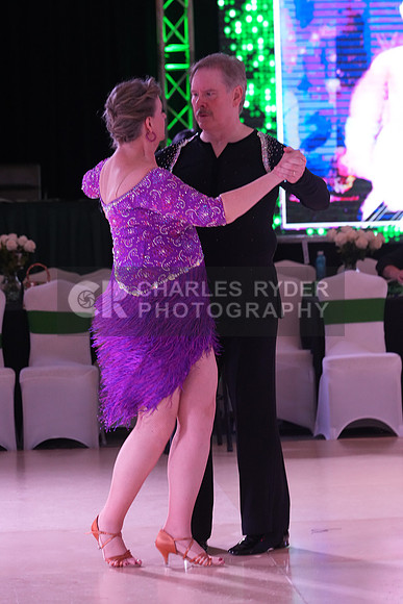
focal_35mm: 156
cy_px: 302
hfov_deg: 8.8
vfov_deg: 13.2
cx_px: 202
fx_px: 2618
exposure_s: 1/250
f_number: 6.3
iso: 3200
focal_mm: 156
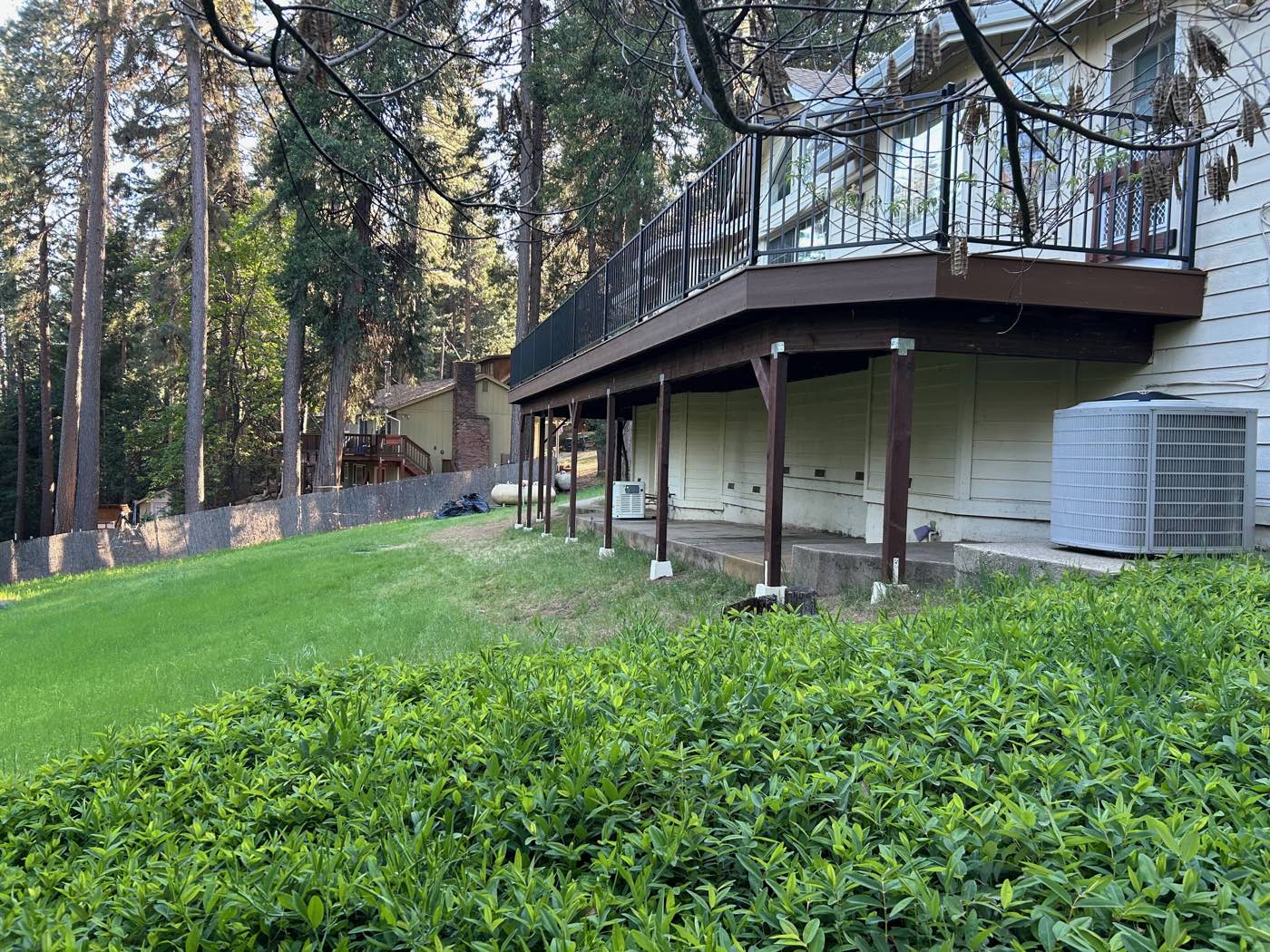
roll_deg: -2.0
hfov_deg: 67.3
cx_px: 635
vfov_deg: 53.1
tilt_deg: -2.1
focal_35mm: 26
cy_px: 476
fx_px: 954
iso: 80
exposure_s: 1/121
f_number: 1.5
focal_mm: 5.7
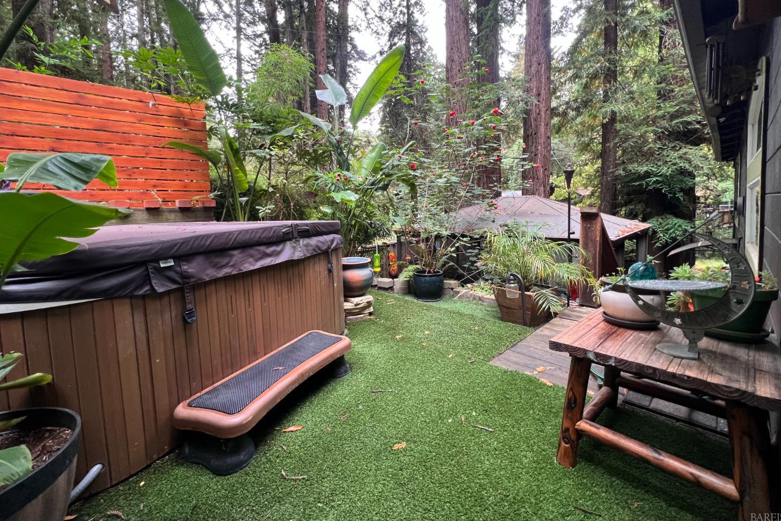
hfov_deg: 104.3
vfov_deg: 80.9
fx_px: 304
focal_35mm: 14
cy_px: 233
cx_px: 390
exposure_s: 1/99
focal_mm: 1.57
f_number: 1.8
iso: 200
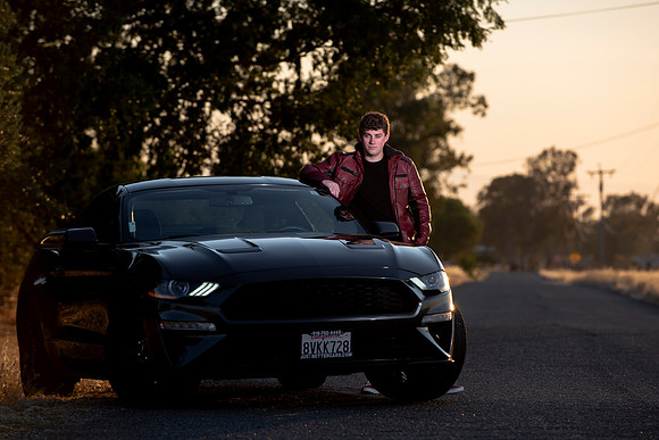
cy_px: 220
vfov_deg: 6.4
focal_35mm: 214
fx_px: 3921
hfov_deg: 9.6
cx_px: 330
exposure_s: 1/250
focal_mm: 200
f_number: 5.6
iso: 50
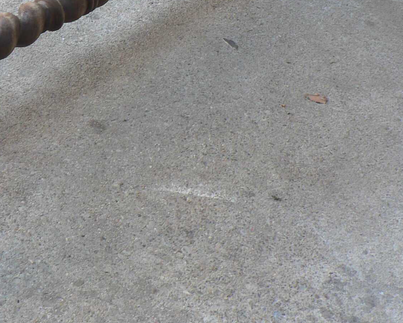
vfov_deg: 18.7
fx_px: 955
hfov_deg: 23.3
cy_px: 1
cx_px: 48
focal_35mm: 80
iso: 80
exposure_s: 1/40
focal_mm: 6
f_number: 2.8
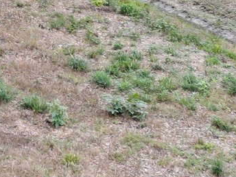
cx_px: -211
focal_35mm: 143
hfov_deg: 12.4
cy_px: -110
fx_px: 975
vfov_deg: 10.0
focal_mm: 6.72
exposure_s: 1/500
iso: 200
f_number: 1.7
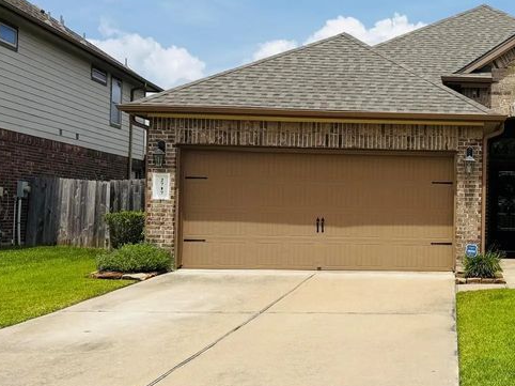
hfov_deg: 34.9
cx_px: 482
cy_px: 197
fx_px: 758
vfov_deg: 28.5
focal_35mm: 51
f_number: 1.78
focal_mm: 6.76
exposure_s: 1/6711
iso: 80
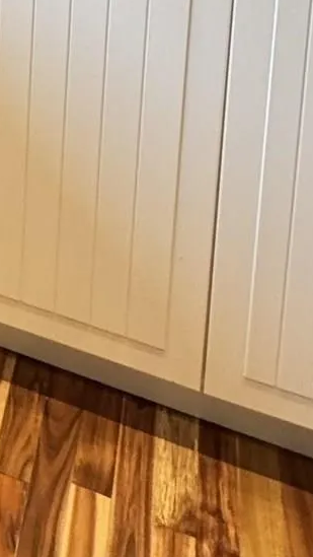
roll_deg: -0.5
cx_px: -134
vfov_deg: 22.6
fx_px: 944
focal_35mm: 64
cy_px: -391
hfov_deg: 17.3
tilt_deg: -7.9
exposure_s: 1/60
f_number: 2.2
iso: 250
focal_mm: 2.22
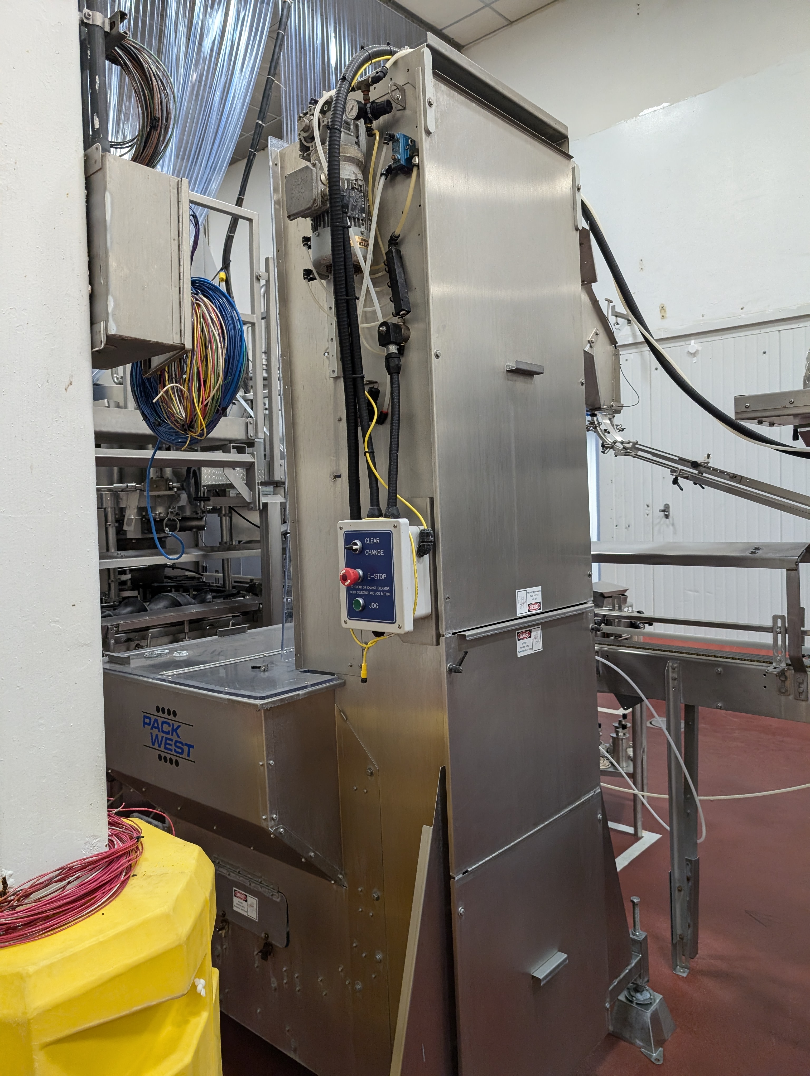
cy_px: 538
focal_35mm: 24
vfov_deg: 71.5
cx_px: 405
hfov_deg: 56.9
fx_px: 747
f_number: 1.68
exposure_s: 1/148
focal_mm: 6.9
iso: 559
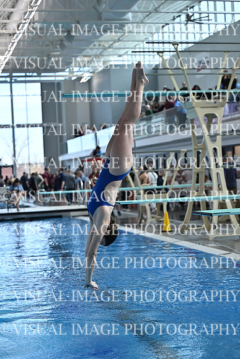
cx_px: 120
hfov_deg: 19.5
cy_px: 180
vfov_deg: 28.8
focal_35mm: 70
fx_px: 700
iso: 640
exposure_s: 1/1600
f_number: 2.8
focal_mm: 70
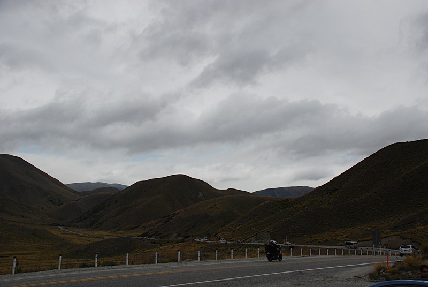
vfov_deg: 37.0
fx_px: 429
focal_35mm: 36
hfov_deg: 53.1
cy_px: 144
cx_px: 214
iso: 400
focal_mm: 24
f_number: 6.3
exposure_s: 1/3200
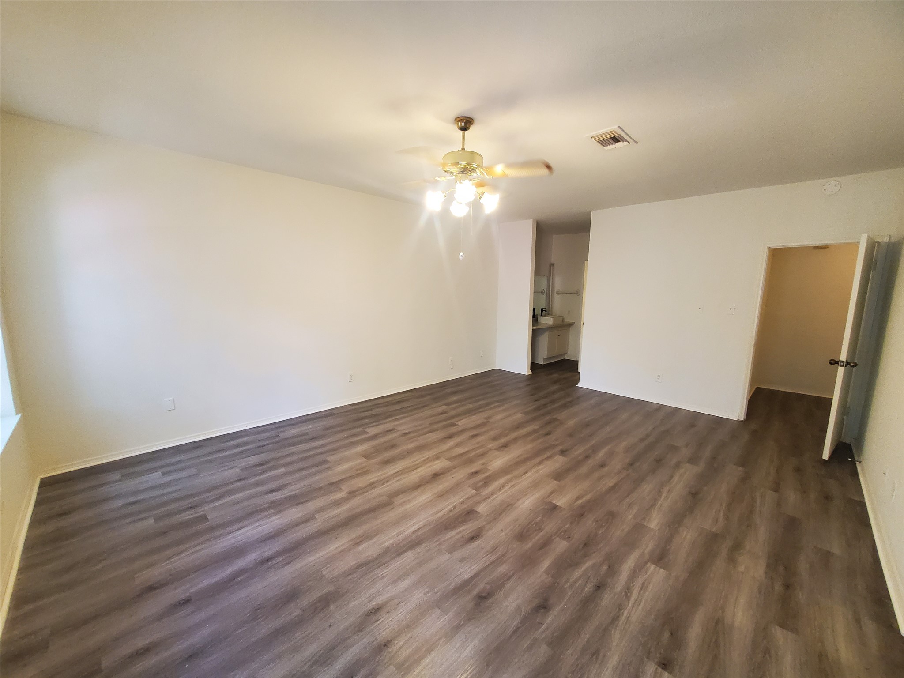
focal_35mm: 13
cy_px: 339
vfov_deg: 89.9
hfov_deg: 106.2
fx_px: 339
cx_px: 452
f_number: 2.2
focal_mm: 1.8
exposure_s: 1/60
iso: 400
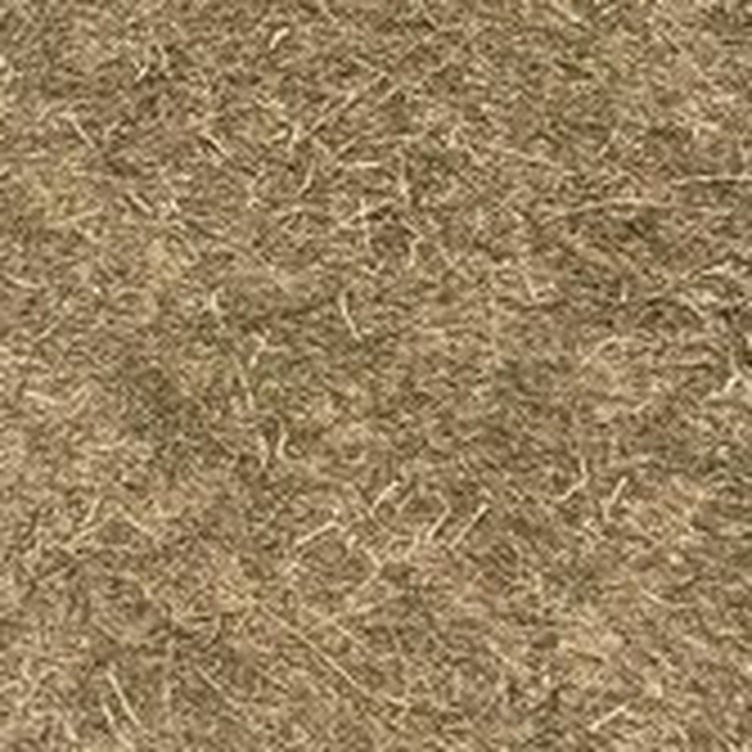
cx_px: -961
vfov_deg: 10.2
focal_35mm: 140
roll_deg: -0.9
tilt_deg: -7.2
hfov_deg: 10.9
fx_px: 3441
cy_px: -1270
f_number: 1.78
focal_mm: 6.76
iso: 80
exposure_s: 1/8130
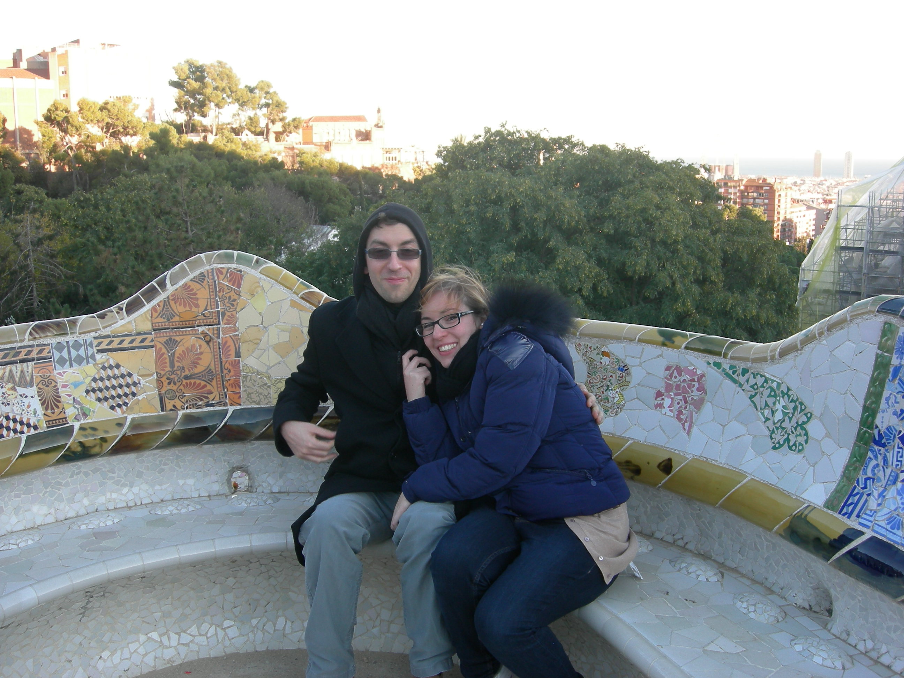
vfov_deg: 39.7
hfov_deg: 51.4
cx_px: 452
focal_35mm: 36
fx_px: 940
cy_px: 339
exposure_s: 1/54.7
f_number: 3.8
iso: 64
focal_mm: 7.5
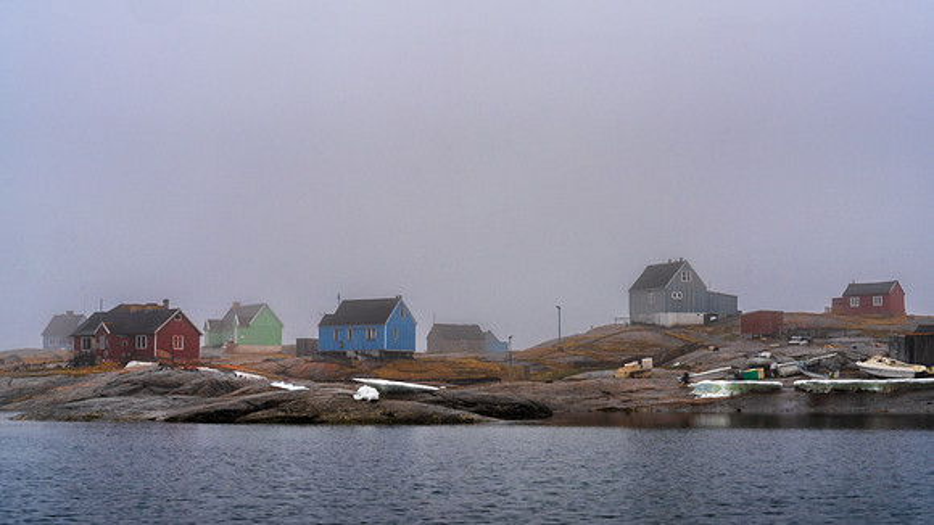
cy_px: 310
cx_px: 466
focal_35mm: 74
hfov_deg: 28.4
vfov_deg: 16.2
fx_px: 1843
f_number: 9
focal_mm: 70
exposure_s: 1/800
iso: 400
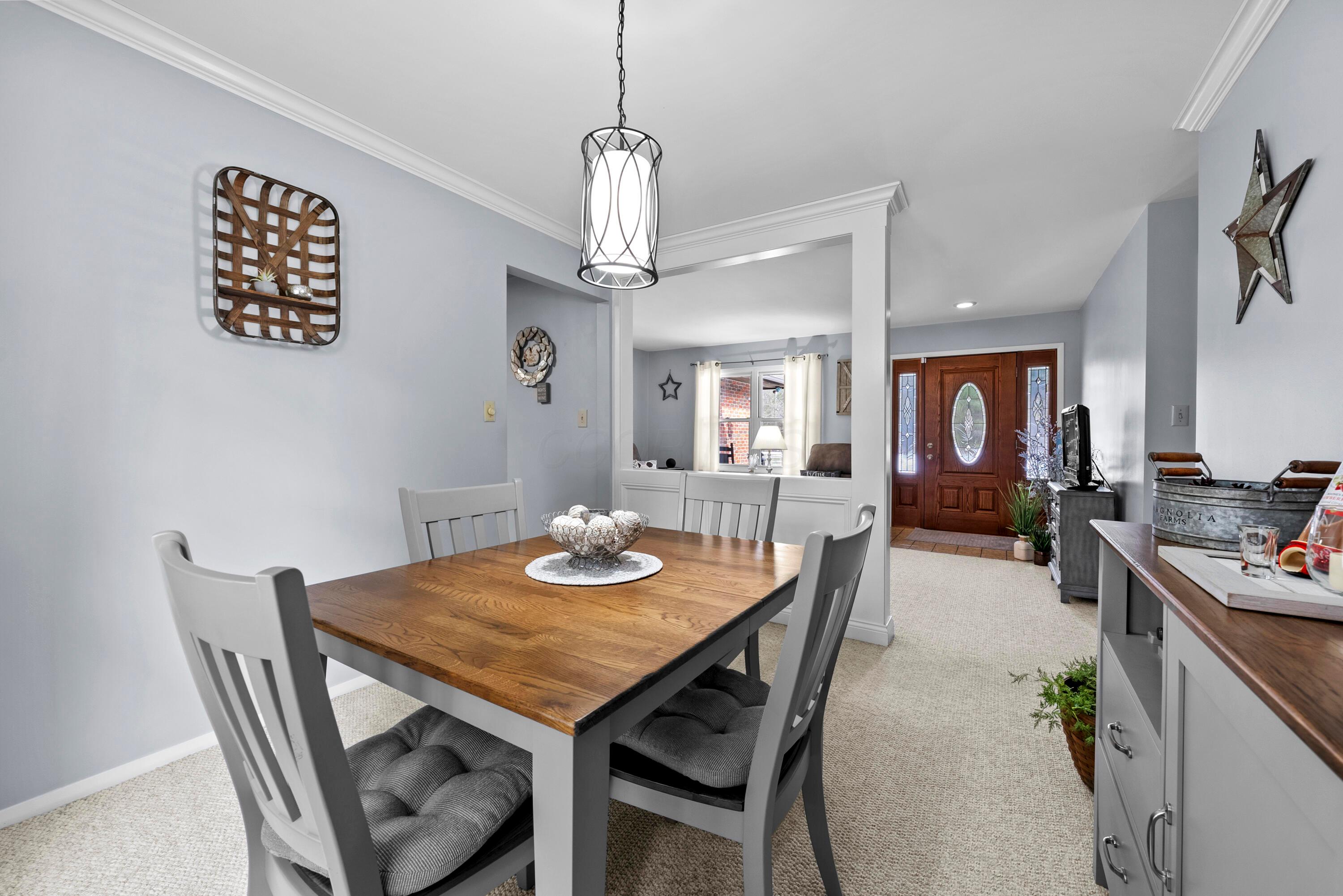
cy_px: 448
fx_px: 522
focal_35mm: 14
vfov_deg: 81.3
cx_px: 672
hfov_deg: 104.2
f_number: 9
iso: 640
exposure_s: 1/3
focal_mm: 14
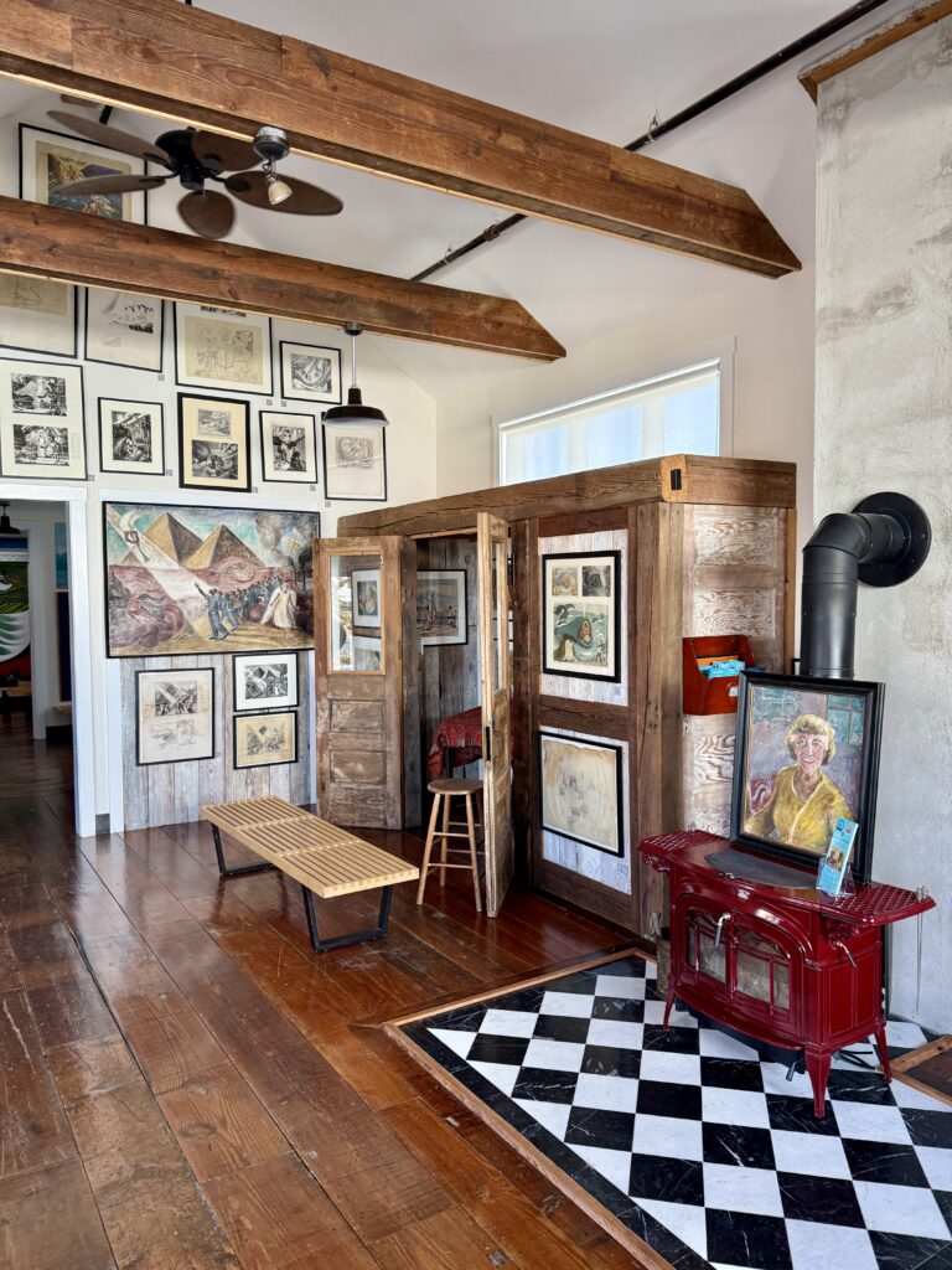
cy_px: 635
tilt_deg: -2.6
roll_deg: +1.8
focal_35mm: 24
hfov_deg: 56.8
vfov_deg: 71.6
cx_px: 476
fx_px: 880
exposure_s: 1/121
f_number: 1.78
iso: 200
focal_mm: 6.76
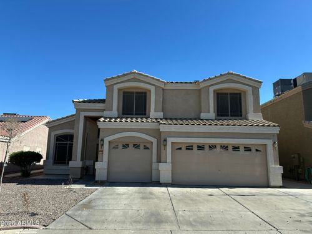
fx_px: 216
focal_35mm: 24
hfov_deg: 71.6
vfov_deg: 56.8
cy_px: 117
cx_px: 156
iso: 80
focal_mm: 6.86
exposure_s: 1/3717
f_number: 1.78
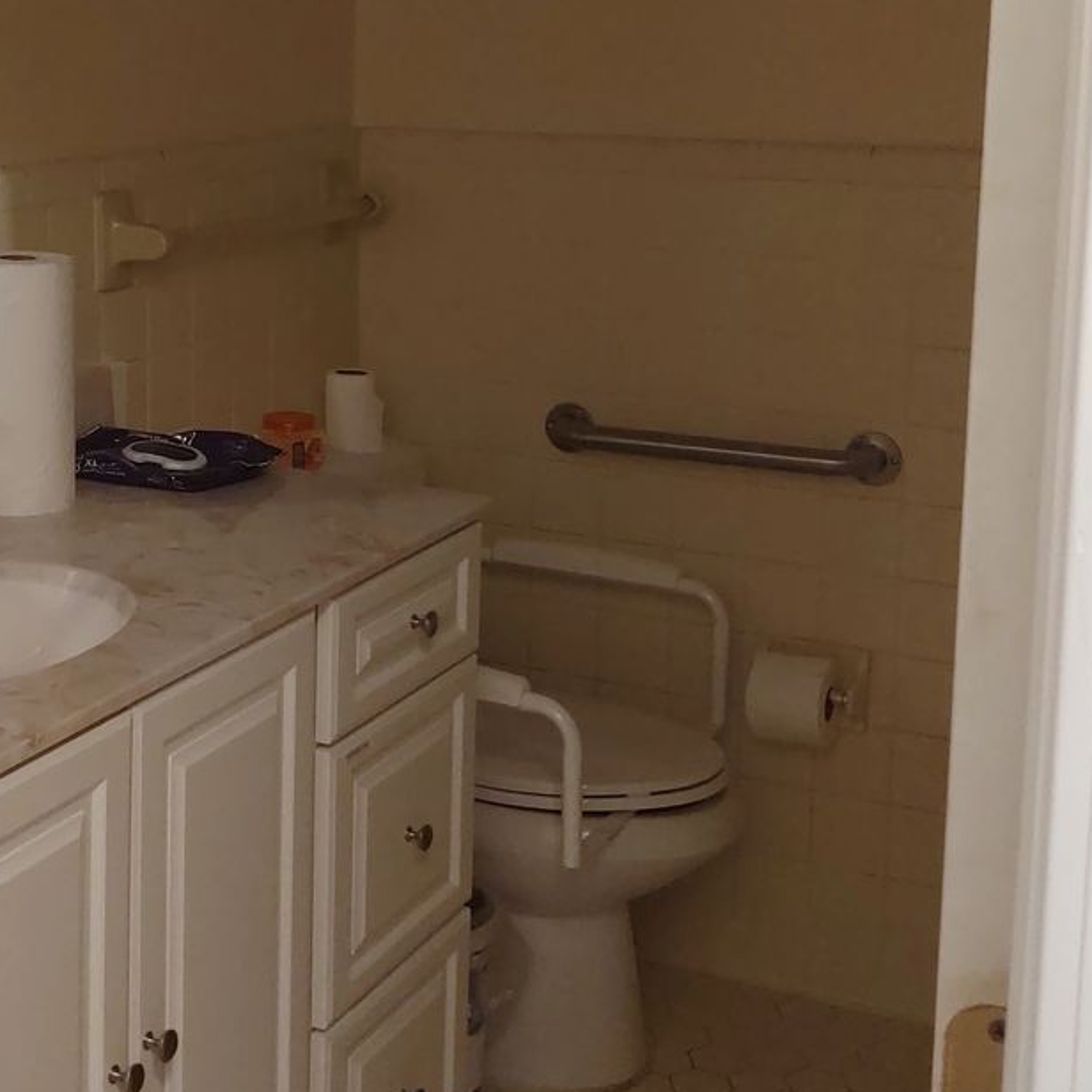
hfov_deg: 27.5
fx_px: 2213
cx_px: 319
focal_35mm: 62
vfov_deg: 27.4
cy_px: 307
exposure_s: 1/30
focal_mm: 4.75
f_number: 1.7
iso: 469
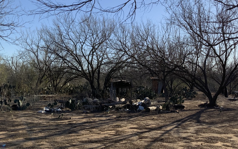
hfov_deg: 45.5
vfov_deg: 29.8
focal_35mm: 43
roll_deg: +1.2
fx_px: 279
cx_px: 160
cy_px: 65
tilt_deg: -0.8
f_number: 1.8
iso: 16
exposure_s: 1/1626
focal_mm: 3
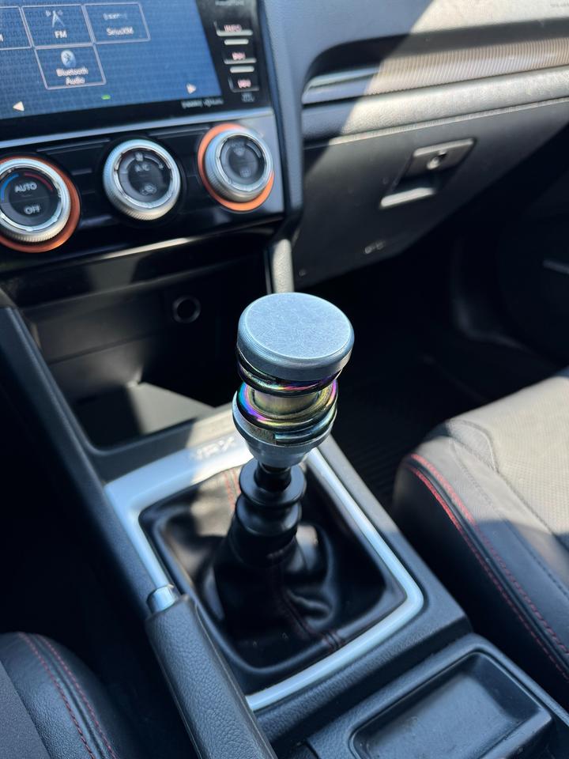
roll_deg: +2.4
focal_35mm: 24
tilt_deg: -32.6
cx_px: 284
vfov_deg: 71.6
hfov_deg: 56.8
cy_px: 380
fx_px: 526
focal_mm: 6.76
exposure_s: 1/121
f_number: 1.78
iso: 100
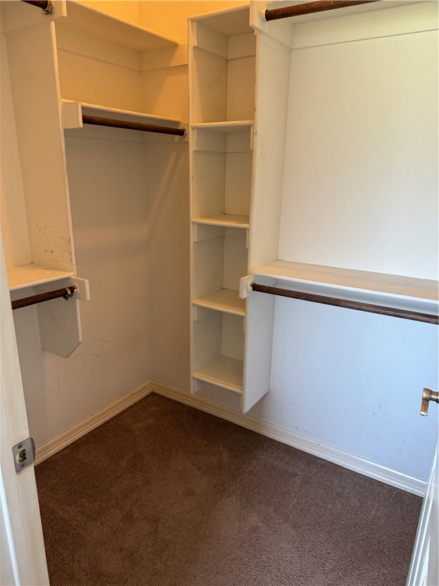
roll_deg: -0.3
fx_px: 406
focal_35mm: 24
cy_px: 293
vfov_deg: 71.6
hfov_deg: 56.8
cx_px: 220
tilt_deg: -15.8
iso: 320
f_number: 1.78
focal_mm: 6.76
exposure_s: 1/60
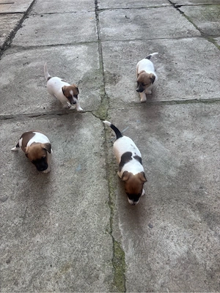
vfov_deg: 67.3
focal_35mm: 26
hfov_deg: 53.1
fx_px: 220
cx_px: 110
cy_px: 146
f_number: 1.6
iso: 40
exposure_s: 1/184
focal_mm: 5.96
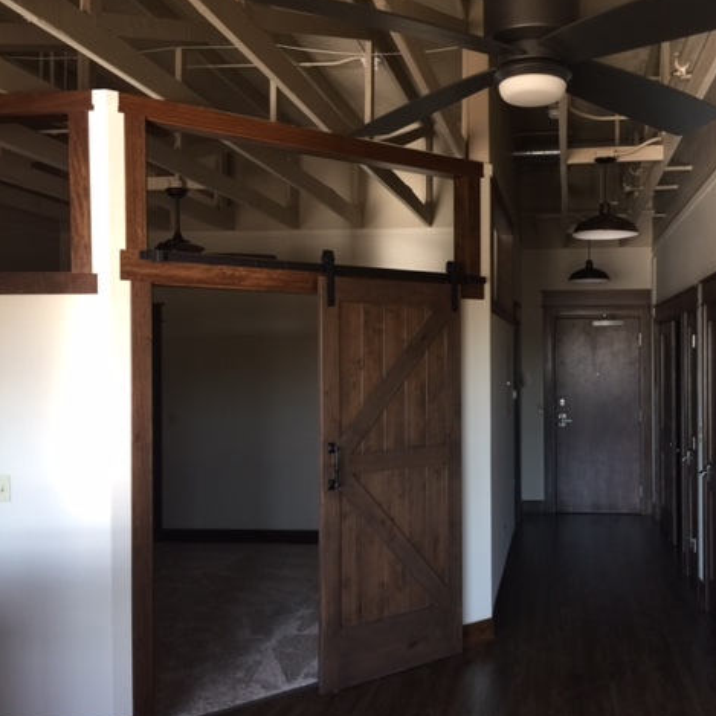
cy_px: 357
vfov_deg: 47.2
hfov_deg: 46.4
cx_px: 487
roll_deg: -0.8
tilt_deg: +0.8
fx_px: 819
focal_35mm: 35
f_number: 2.2
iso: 32
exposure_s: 1/15
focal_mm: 4.15
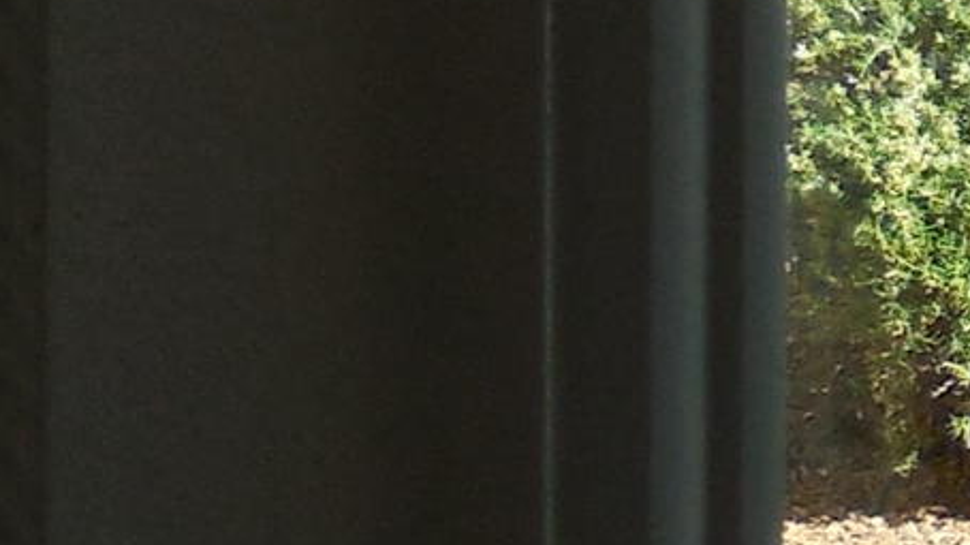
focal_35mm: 180
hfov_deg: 9.6
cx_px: 2778
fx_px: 4628
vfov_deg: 6.6
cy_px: -312
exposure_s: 1/320
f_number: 3.1
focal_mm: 4.5
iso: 125
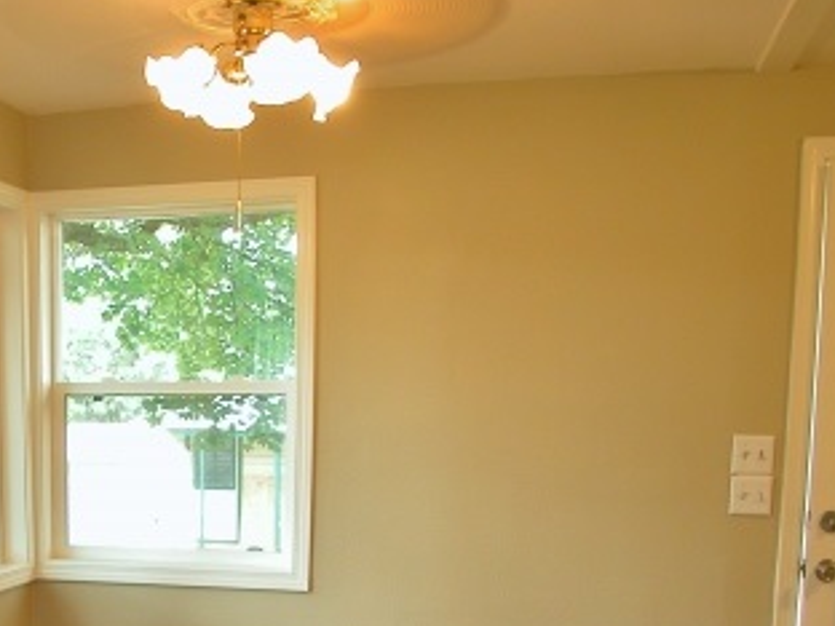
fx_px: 1881
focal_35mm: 78
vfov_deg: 18.4
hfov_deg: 24.6
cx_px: 147
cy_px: 618
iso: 100
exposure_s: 1/8.2
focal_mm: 9.7
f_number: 3.1
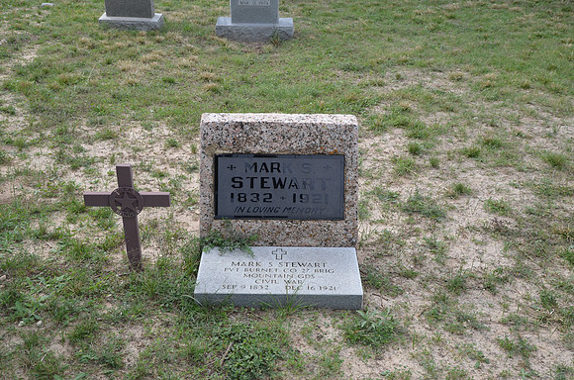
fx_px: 620
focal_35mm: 39
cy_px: 190
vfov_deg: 34.1
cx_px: 287
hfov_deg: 49.6
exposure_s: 1/125
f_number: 5.6
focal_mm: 26
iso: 250
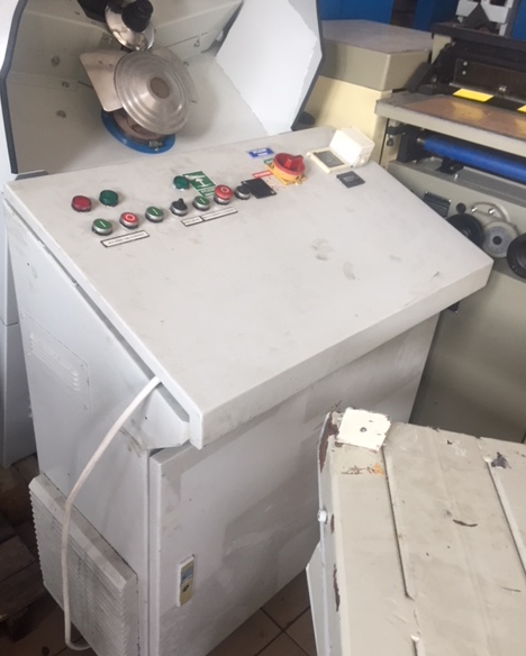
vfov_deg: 57.1
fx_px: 603
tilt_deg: -34.0
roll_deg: -5.8
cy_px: 336
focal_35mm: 31
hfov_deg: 47.2
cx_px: 257
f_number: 2.2
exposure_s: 1/33
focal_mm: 4.15
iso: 50
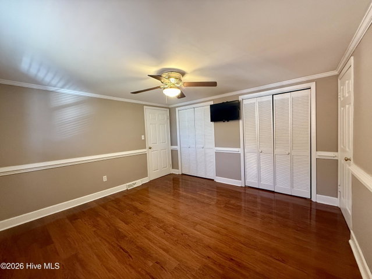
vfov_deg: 85.7
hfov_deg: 102.0
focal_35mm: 14
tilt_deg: -2.1
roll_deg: +2.5
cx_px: 186
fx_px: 151
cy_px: 140
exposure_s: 1/60
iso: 640
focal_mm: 2.22
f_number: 2.2
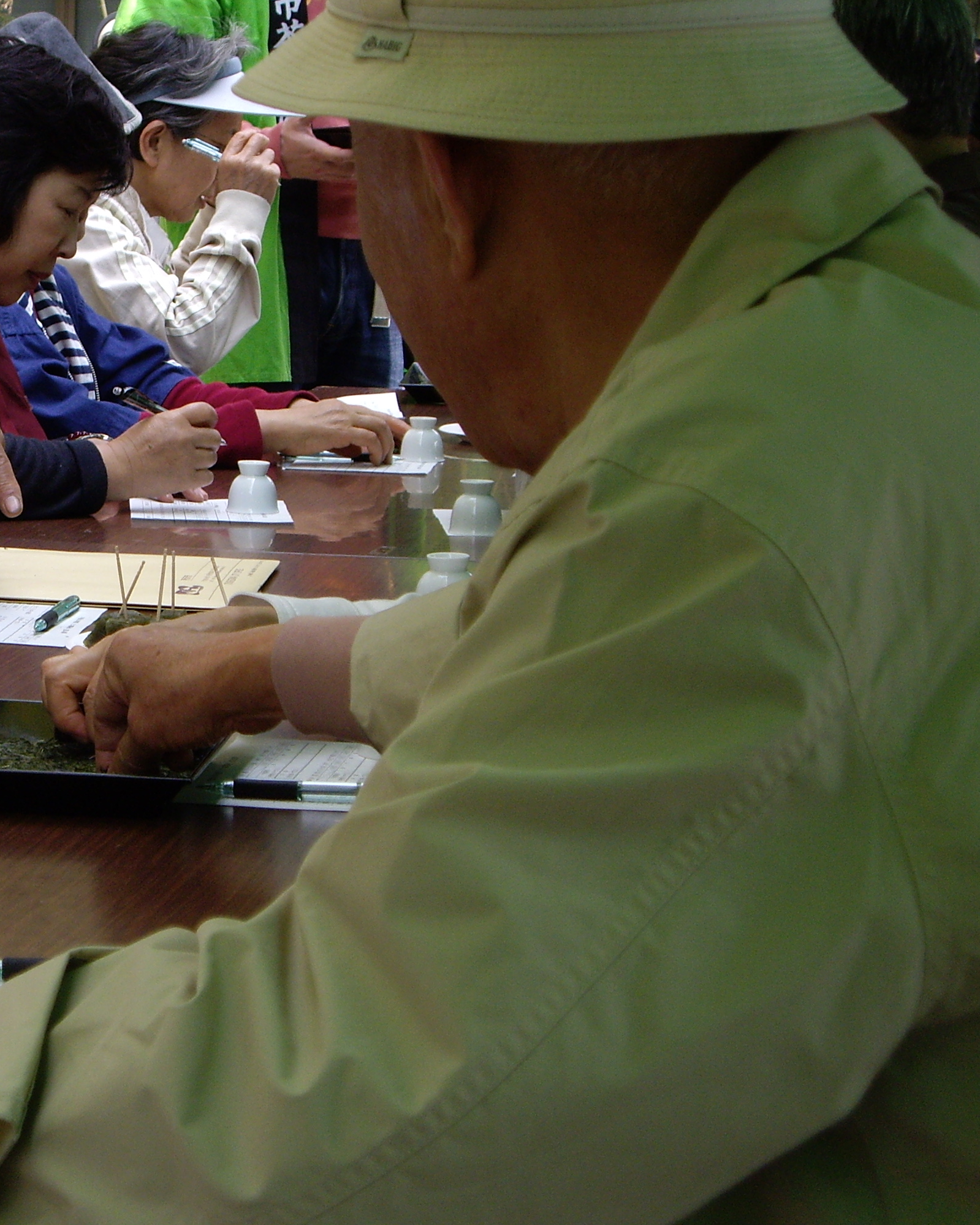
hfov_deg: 15.3
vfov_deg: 19.4
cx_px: 70
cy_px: 574
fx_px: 3590
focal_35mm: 99
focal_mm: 10.7
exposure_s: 1/200
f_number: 3.6
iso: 100
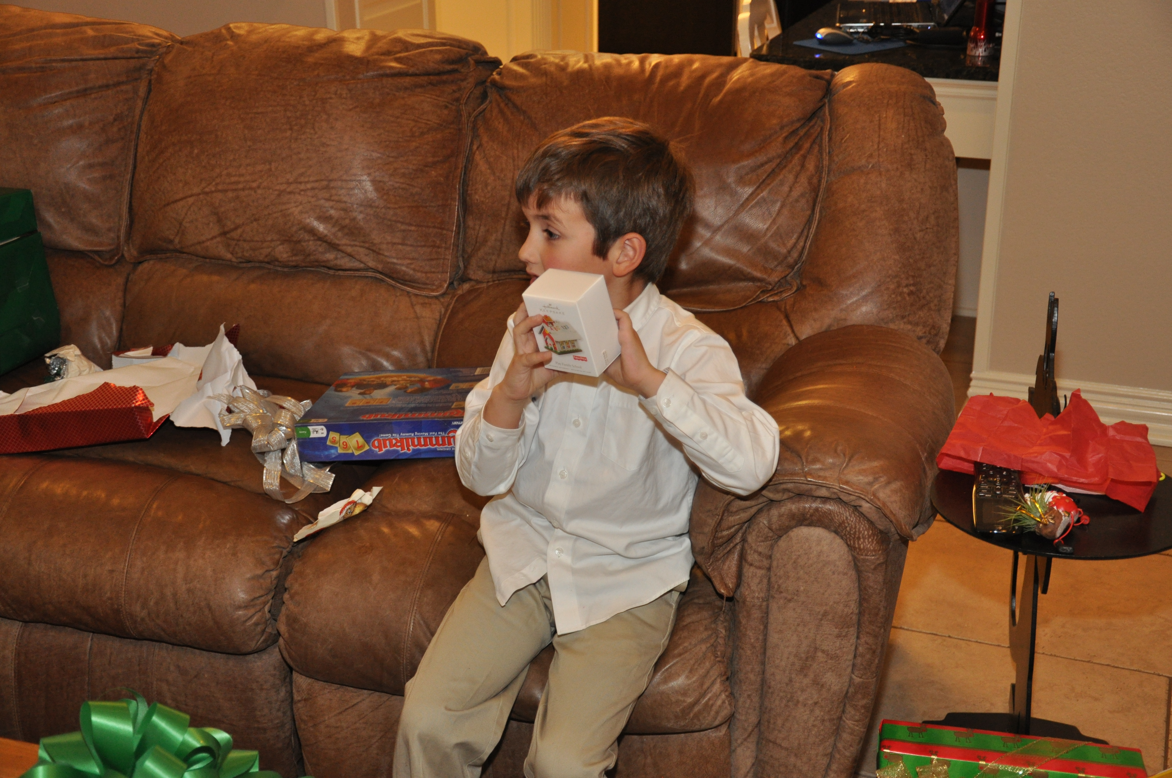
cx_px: 586
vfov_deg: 26.4
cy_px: 389
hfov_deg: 38.9
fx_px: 1658
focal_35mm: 51
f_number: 4.2
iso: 800
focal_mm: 34
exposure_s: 1/60
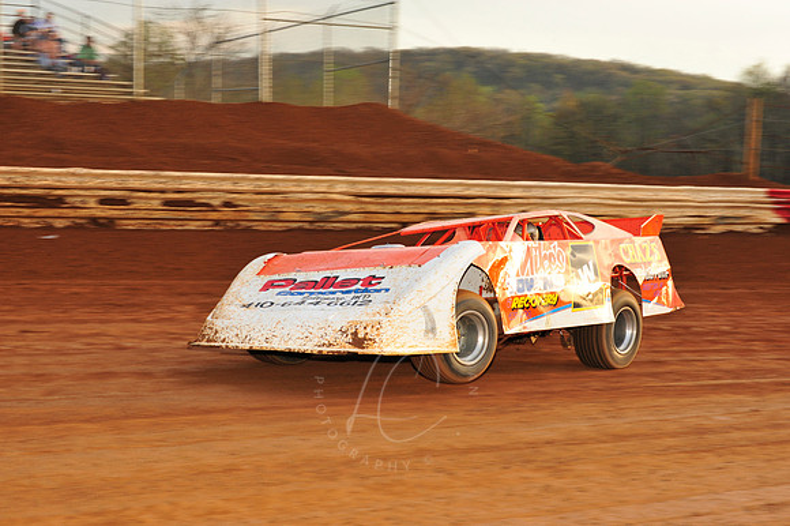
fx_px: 1754
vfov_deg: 17.0
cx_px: 395
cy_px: 263
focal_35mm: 80
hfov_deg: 25.4
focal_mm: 80
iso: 640
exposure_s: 1/250
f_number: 8
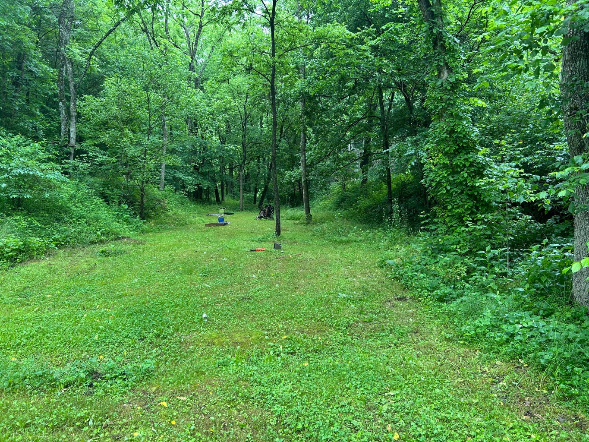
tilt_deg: -3.3
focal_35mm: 26
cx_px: 294
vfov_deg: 53.1
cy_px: 221
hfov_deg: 67.3
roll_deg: +1.9
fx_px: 442
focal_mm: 5.7
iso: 40
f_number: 1.5
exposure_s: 1/121
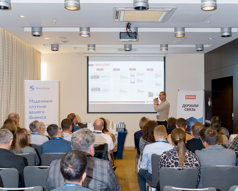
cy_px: 98
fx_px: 296
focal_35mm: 42
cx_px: 121
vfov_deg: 35.7
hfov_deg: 43.8
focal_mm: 35
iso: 1600
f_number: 4.5
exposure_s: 1/125
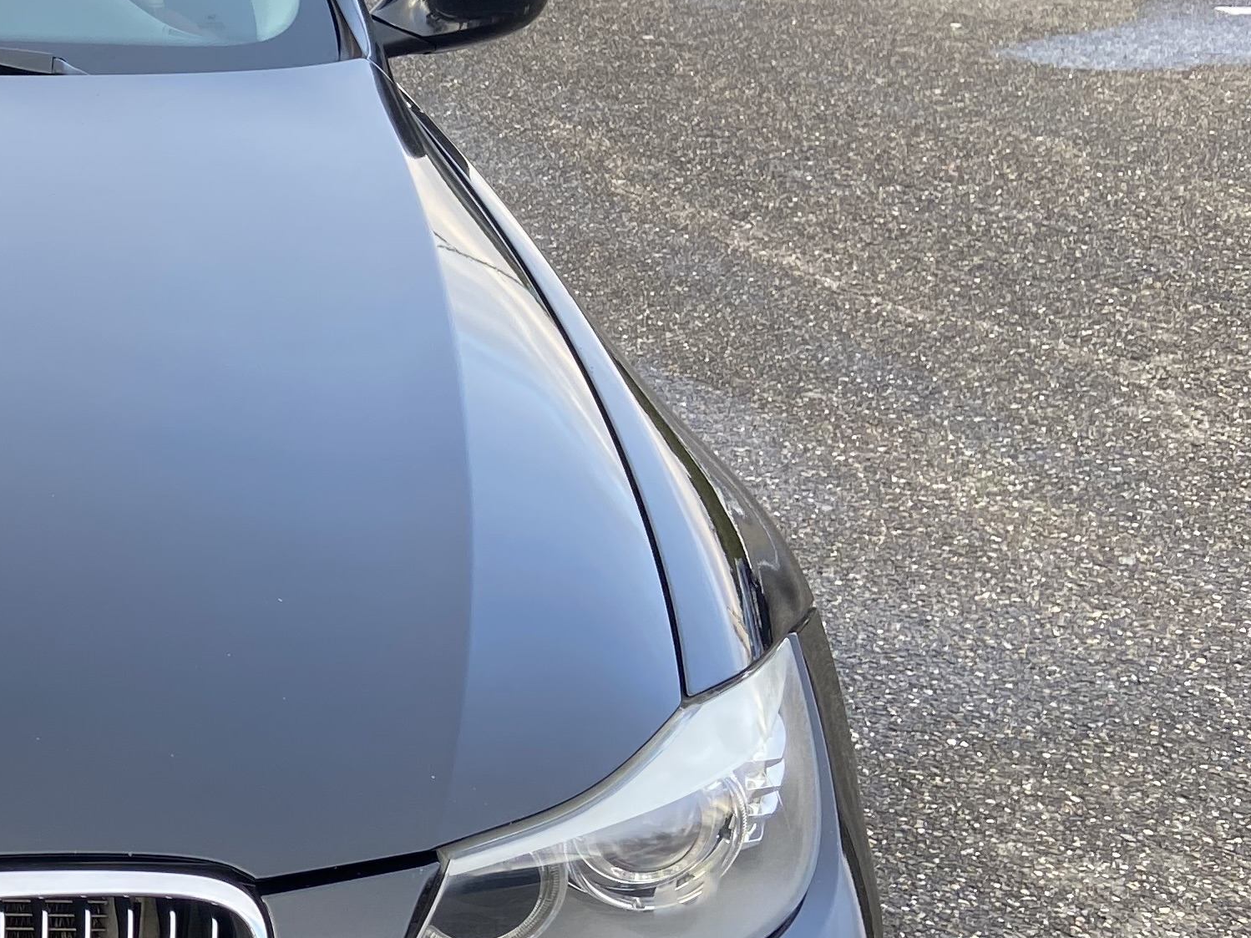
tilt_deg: -21.8
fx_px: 2529
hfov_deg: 24.6
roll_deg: -1.4
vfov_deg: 21.0
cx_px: -332
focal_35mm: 70
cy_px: 591
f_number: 1.8
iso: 40
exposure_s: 1/122
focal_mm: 4.25
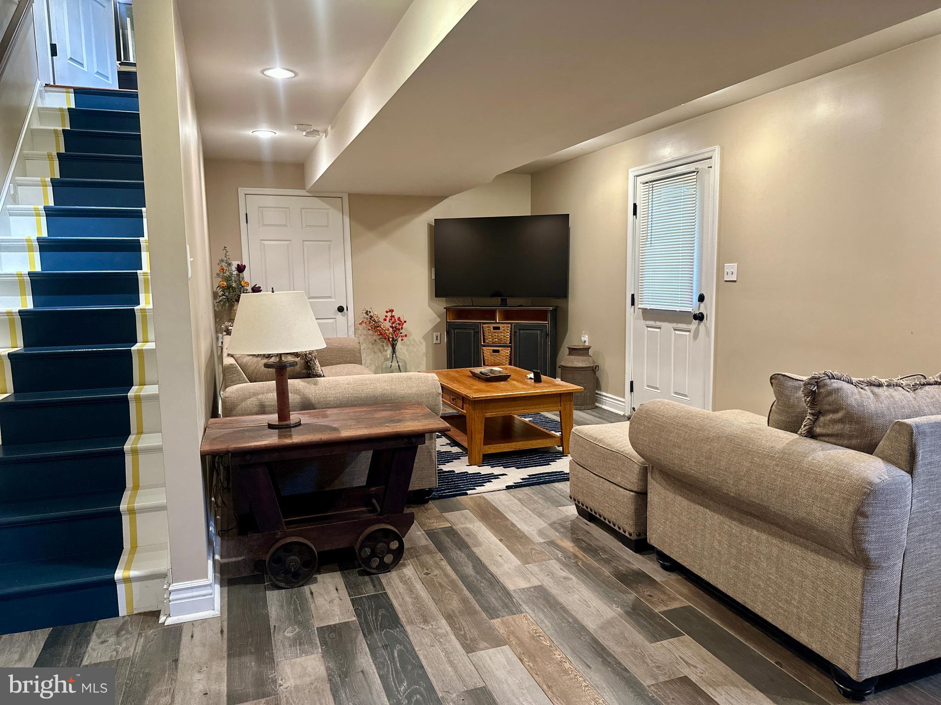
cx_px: 470
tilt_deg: -7.1
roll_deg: +0.6
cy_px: 352
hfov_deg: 71.6
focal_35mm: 24
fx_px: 652
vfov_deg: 56.8
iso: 320
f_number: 1.78
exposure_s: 1/60
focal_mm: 6.86
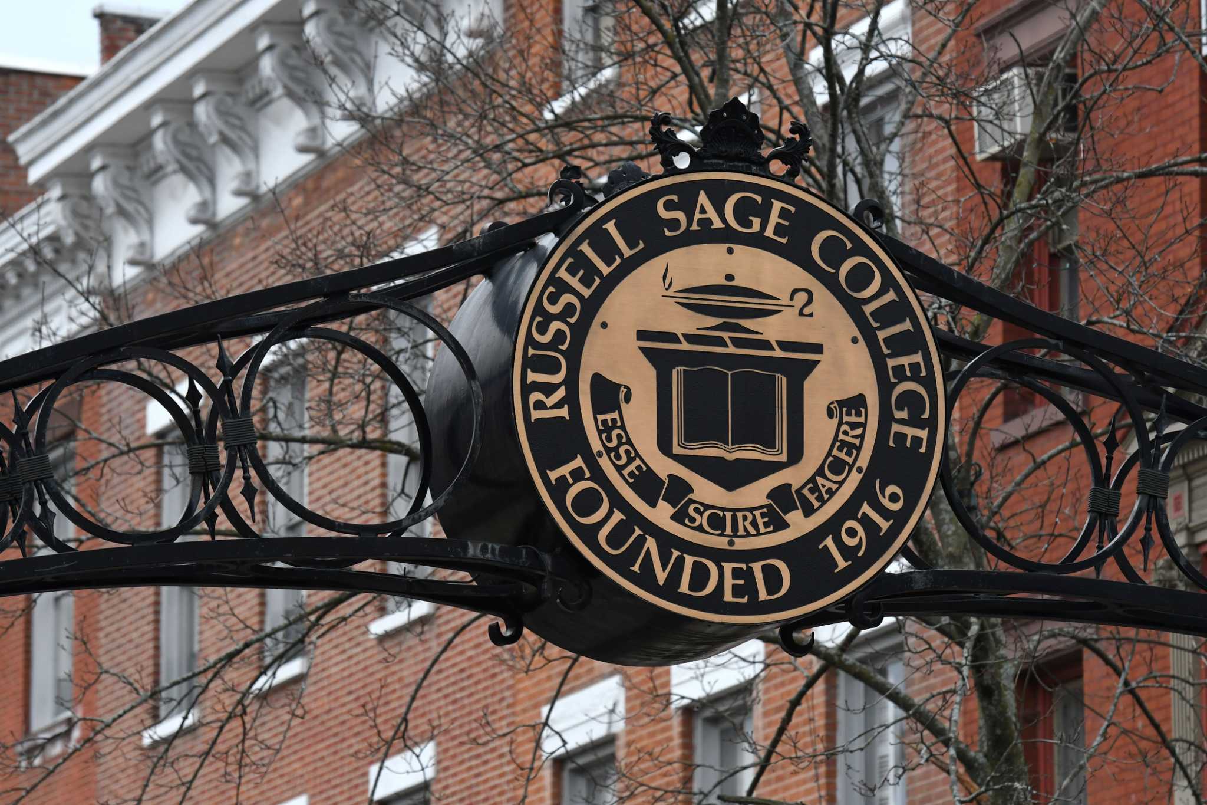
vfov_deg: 6.1
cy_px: 402
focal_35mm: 225
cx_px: 604
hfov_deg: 9.1
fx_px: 7543
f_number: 5.6
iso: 800
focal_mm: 150
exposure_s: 1/1600
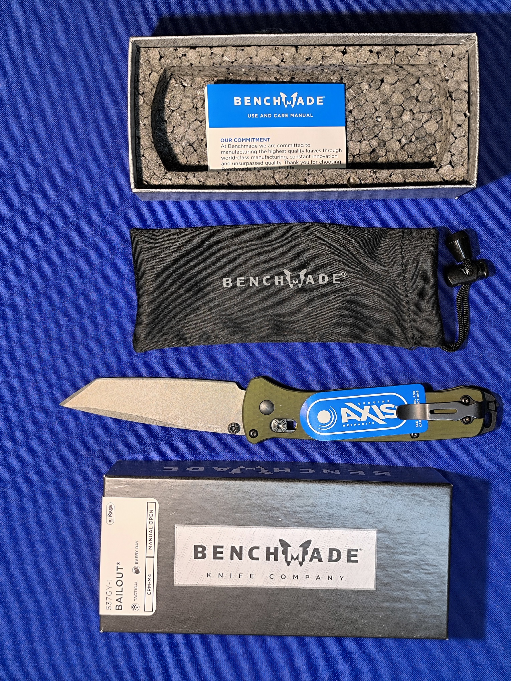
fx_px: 905
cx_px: 256
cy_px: 340
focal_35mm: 46
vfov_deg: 41.2
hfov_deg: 31.5
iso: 64
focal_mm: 6.14
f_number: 1.65
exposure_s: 1/100
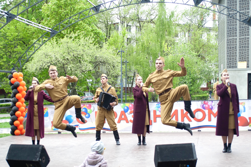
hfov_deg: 54.5
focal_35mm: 35
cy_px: 84
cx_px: 126
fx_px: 244
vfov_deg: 37.8
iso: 400
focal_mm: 35
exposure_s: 1/640
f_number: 2.8
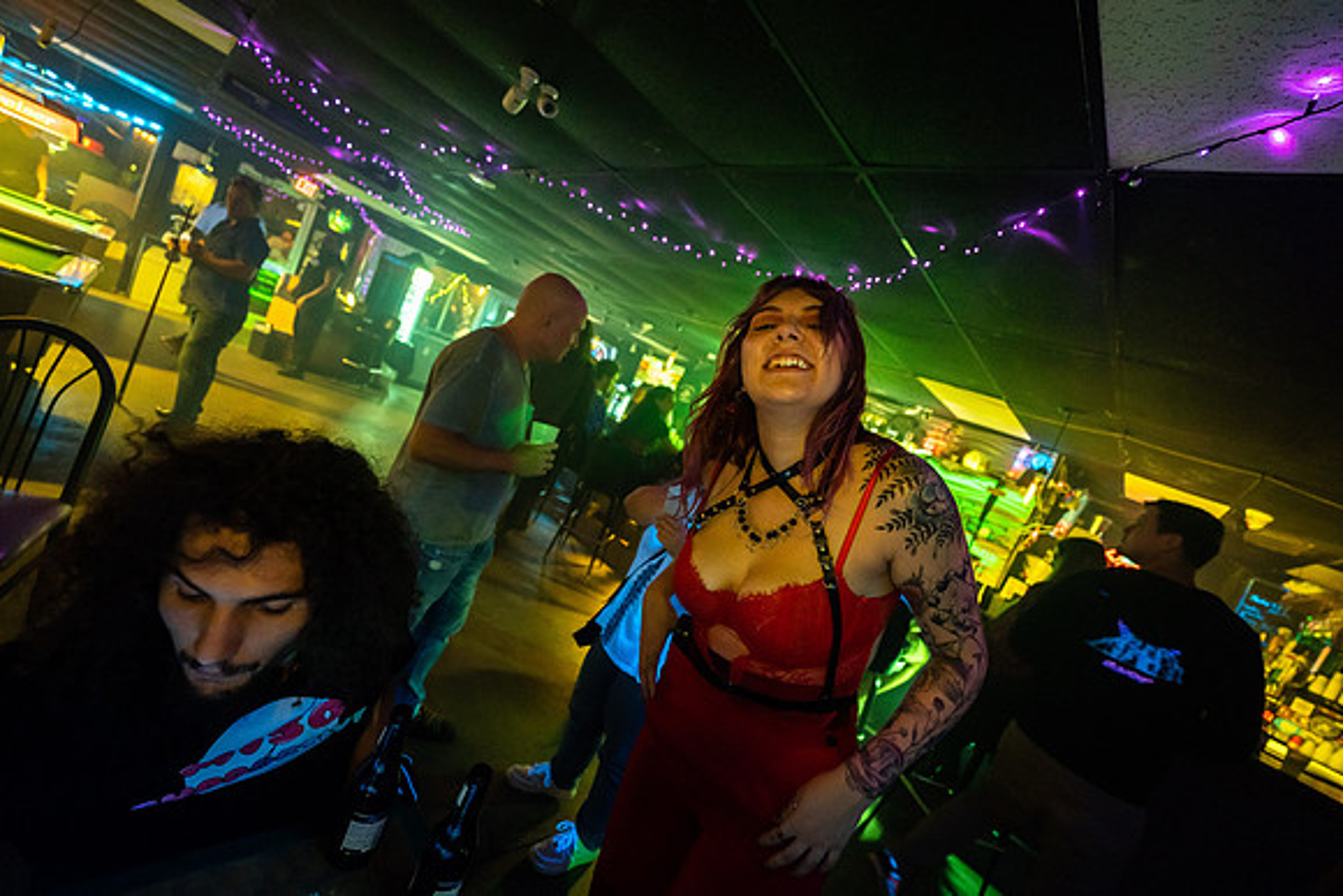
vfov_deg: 81.2
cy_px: 448
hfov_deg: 104.2
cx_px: 672
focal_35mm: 14
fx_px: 522
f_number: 2.8
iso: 3200
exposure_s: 1/80
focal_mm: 14
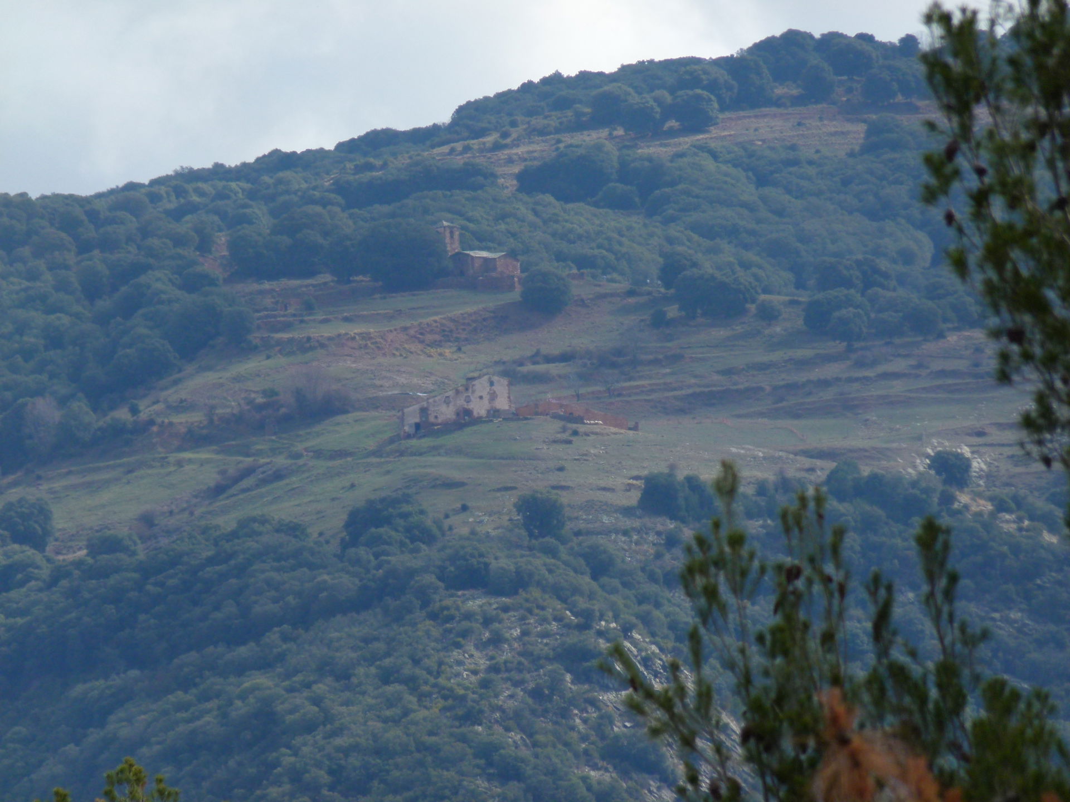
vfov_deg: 2.7
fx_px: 16846
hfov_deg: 3.6
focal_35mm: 545
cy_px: 401
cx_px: 535
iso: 100
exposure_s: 1/640
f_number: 4.8
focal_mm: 98.1
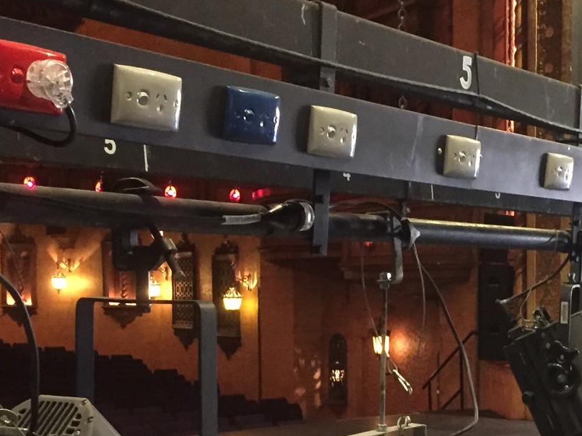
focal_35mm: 72
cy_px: 370
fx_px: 1210
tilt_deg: -3.3
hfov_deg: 26.9
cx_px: 381
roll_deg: -0.6
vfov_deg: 20.1
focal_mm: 4.15
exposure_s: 1/17
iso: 400
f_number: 2.2
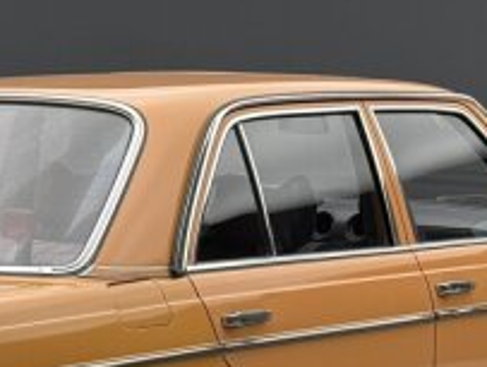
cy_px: 425
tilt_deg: -9.2
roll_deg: -0.1
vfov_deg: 9.7
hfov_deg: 13.0
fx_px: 2128
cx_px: 91
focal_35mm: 151
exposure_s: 1/80
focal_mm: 6.76
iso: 100
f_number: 1.78
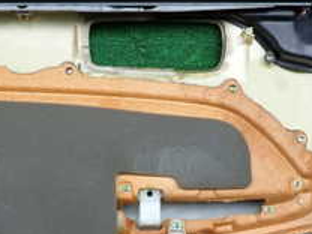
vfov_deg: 20.1
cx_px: 130
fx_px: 649
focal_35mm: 72
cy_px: 207
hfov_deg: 27.0
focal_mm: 4.5
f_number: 2
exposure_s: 1/200
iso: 100
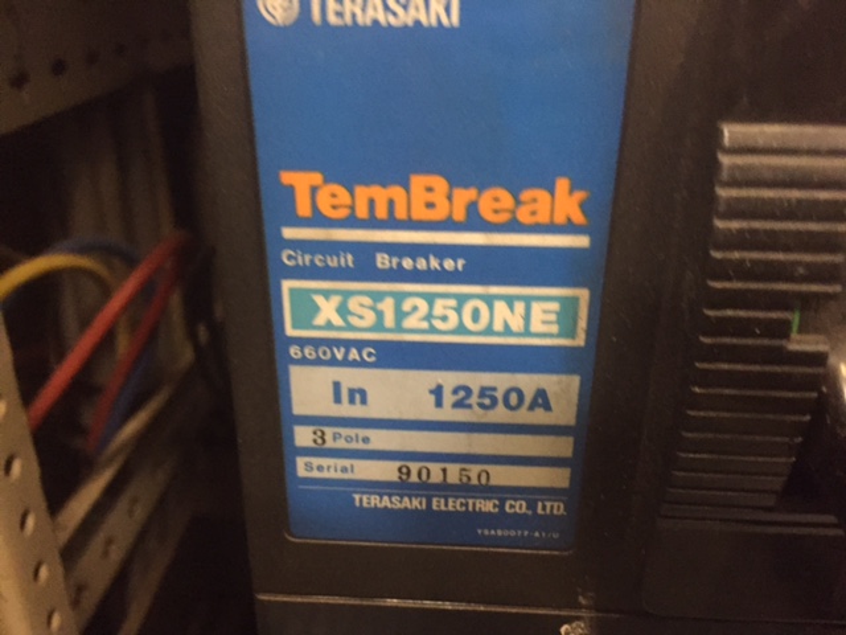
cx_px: 423
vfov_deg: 48.2
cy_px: 318
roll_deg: +0.3
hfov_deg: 61.7
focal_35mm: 29
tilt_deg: -26.1
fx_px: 709
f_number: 2.2
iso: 400
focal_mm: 4.15
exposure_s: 1/17
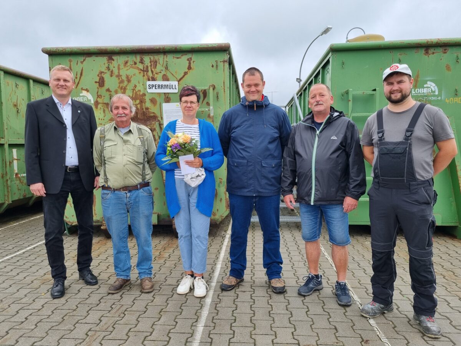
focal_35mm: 26
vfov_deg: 53.1
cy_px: 173
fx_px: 346
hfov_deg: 67.3
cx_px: 230
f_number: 1.8
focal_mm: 5.4
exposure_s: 1/816
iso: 50
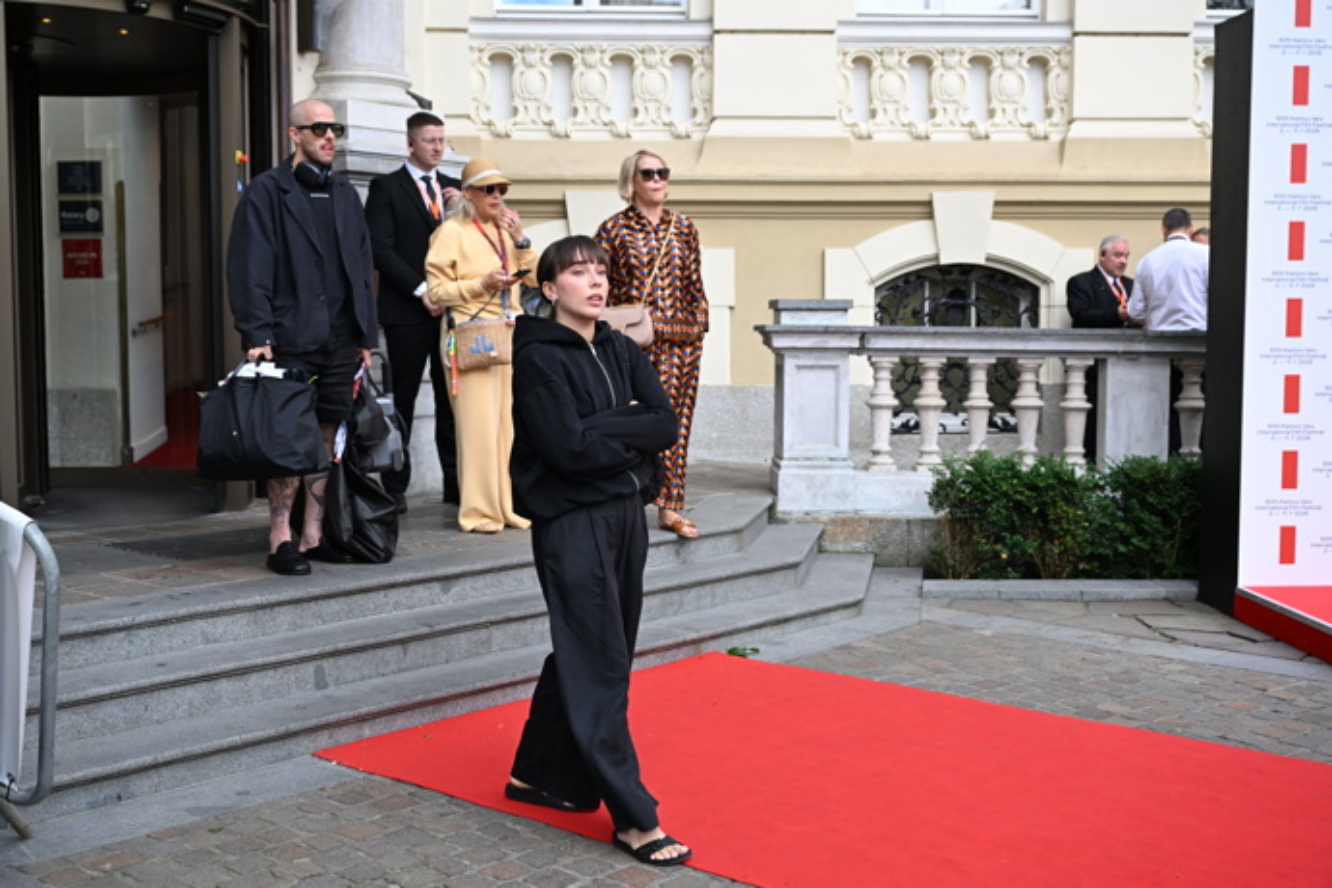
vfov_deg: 31.2
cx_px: 666
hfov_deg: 45.4
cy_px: 444
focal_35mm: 43
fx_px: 1591
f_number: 4.5
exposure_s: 1/1000
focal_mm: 43
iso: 1000
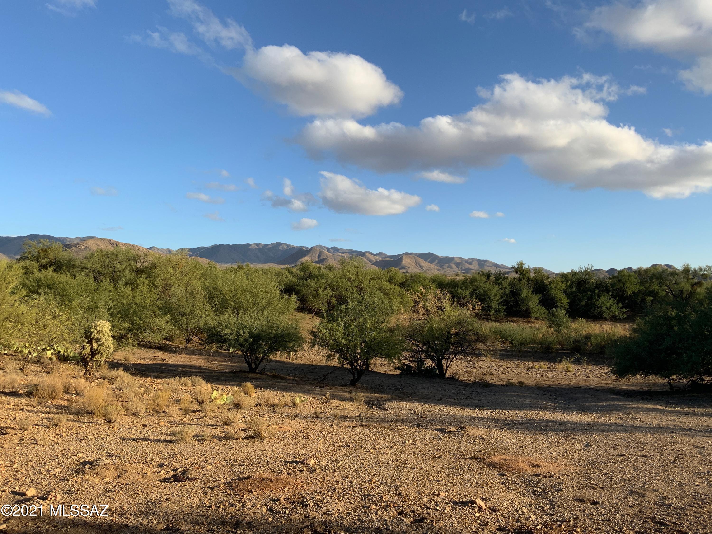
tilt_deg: +2.2
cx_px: 356
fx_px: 596
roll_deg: -1.2
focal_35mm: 29
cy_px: 267
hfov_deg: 61.7
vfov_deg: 48.2
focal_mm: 3
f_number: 1.8
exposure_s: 1/1412
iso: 16
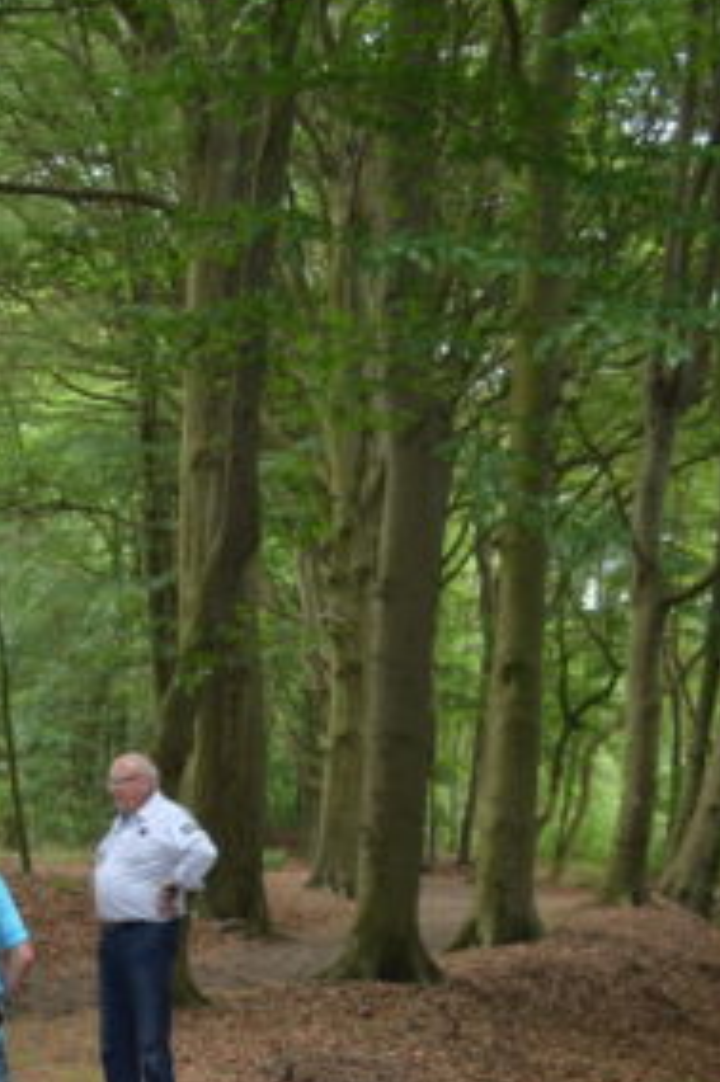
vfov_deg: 27.0
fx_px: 2193
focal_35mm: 73
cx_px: -130
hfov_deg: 17.8
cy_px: 918
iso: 250
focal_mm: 18
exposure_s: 1/125
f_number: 4
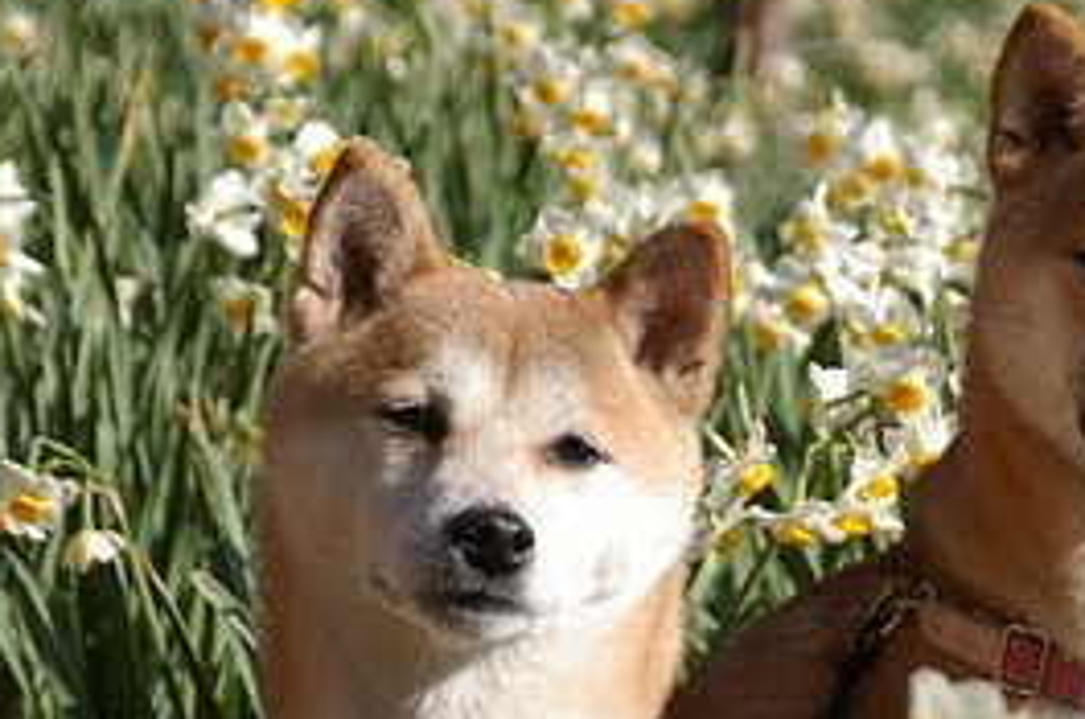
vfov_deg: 3.7
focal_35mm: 373
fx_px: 11221
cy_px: 505
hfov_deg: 5.5
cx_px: 941
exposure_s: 1/350
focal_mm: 128
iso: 200
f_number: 9.5
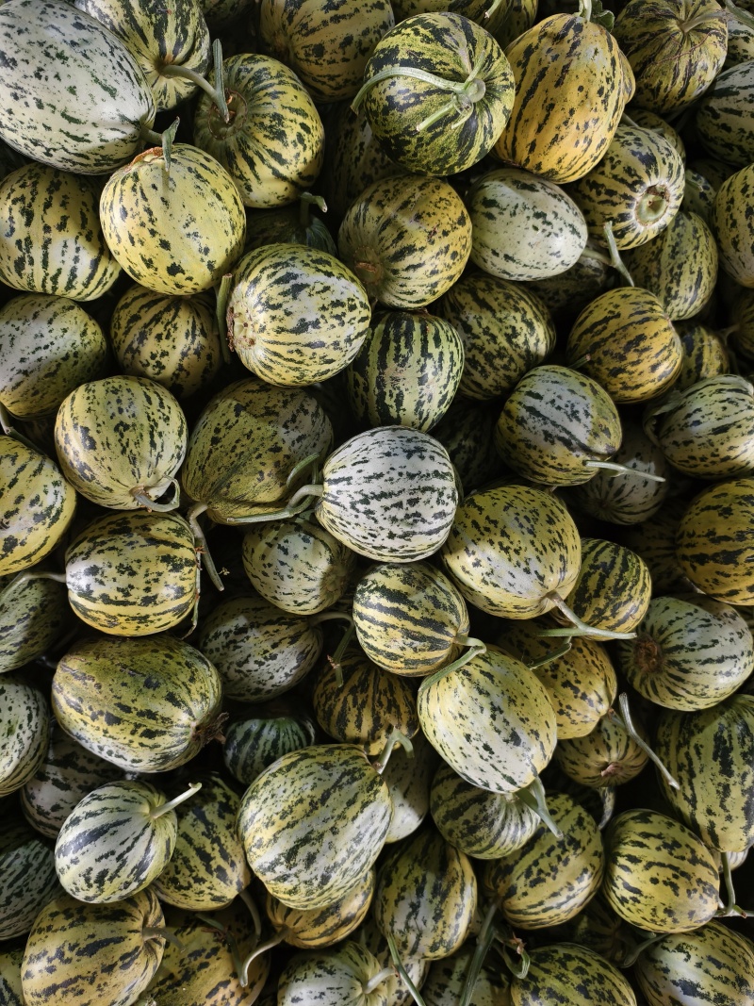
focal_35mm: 23
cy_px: 503
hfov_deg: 58.9
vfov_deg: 73.9
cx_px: 377
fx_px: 668
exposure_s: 1/100
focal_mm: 5.6
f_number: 1.57
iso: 391
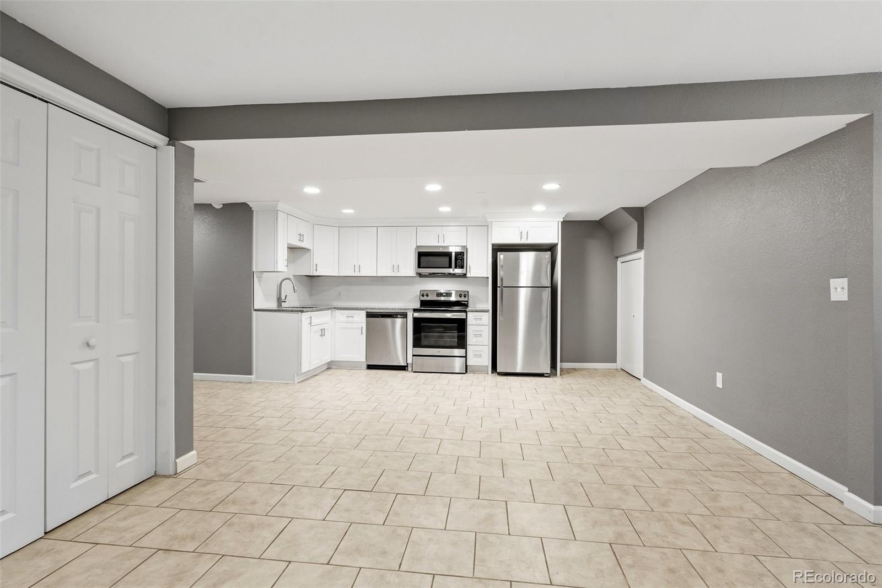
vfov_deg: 73.7
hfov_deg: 96.7
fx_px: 392
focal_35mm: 16
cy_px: 294
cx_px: 441
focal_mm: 16
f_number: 9
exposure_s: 1
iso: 640
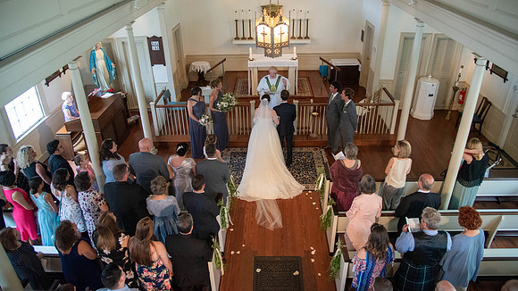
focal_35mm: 26
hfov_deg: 72.6
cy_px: 118
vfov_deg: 44.7
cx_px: 259
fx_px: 353
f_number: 4
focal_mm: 24
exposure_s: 1/250
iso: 4000
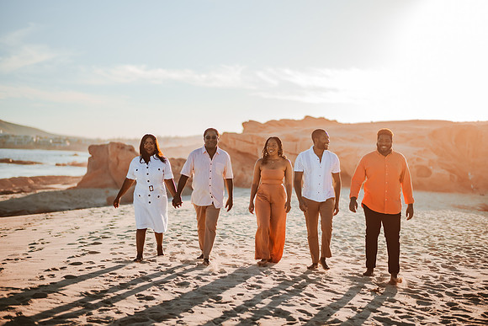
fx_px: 786
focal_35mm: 58
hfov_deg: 34.5
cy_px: 163
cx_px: 244
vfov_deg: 23.4
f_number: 1.8
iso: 80
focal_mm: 58
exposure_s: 1/5000
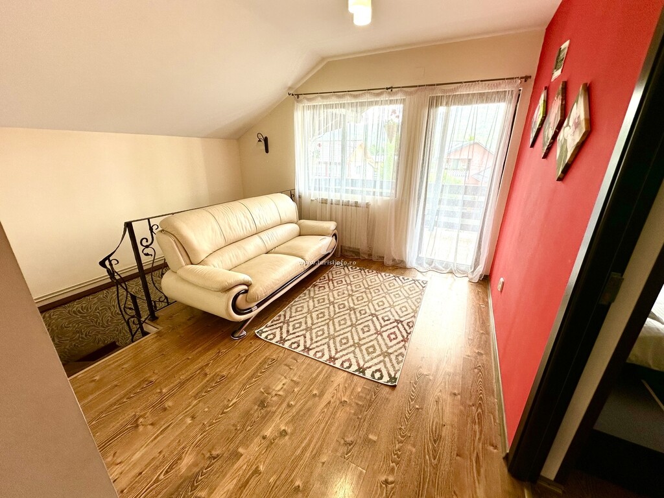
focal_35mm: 14
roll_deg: -0.5
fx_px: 269
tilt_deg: -19.6
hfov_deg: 102.1
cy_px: 249
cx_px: 332
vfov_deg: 85.7
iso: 80
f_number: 2.2
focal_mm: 2.22
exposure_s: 1/99
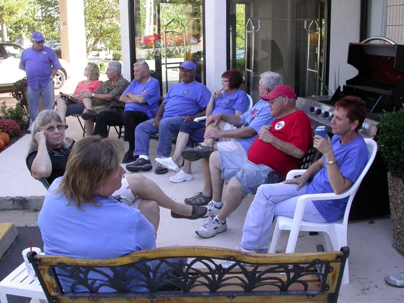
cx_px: 202
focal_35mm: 38
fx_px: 443
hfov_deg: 49.0
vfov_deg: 37.7
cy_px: 152
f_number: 3.7
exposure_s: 1/89.7
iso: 100
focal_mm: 7.85
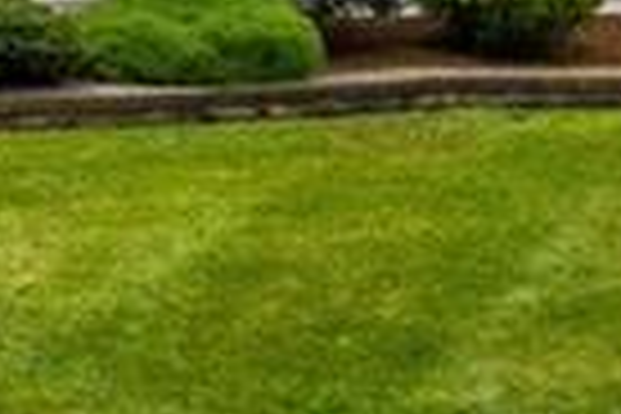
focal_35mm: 208
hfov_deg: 9.3
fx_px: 3588
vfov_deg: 6.5
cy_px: -270
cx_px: -603
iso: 100
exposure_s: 1/200
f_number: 5.6
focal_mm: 10.26
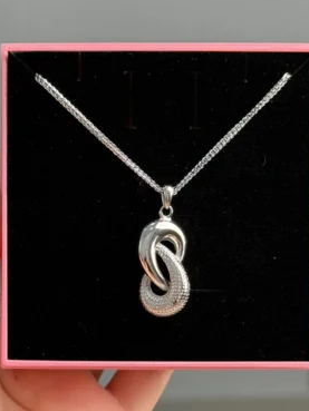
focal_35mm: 52
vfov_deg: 36.8
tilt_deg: -14.1
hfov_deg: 28.0
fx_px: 619
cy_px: 206
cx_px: 163
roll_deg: +0.5
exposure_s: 1/146
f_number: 1.78
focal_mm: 6.76
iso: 50
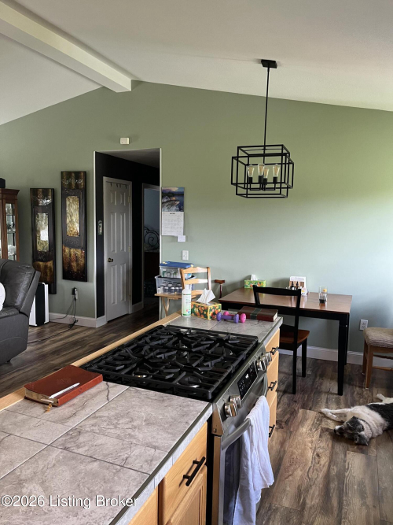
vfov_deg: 67.3
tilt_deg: -5.2
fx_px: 394
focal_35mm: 26
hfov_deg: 53.0
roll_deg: -0.6
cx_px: 196
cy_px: 262
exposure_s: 1/60
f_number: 1.6
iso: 160
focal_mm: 5.1
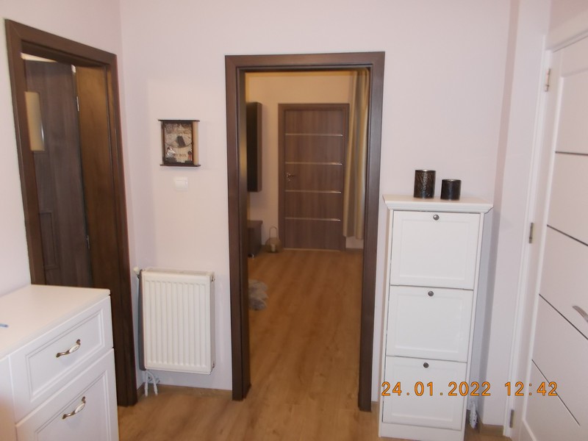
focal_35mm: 26
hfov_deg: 67.3
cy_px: 220
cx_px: 294
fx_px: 442
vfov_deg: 53.1
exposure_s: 1/25
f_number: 3.2
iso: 200
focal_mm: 4.6
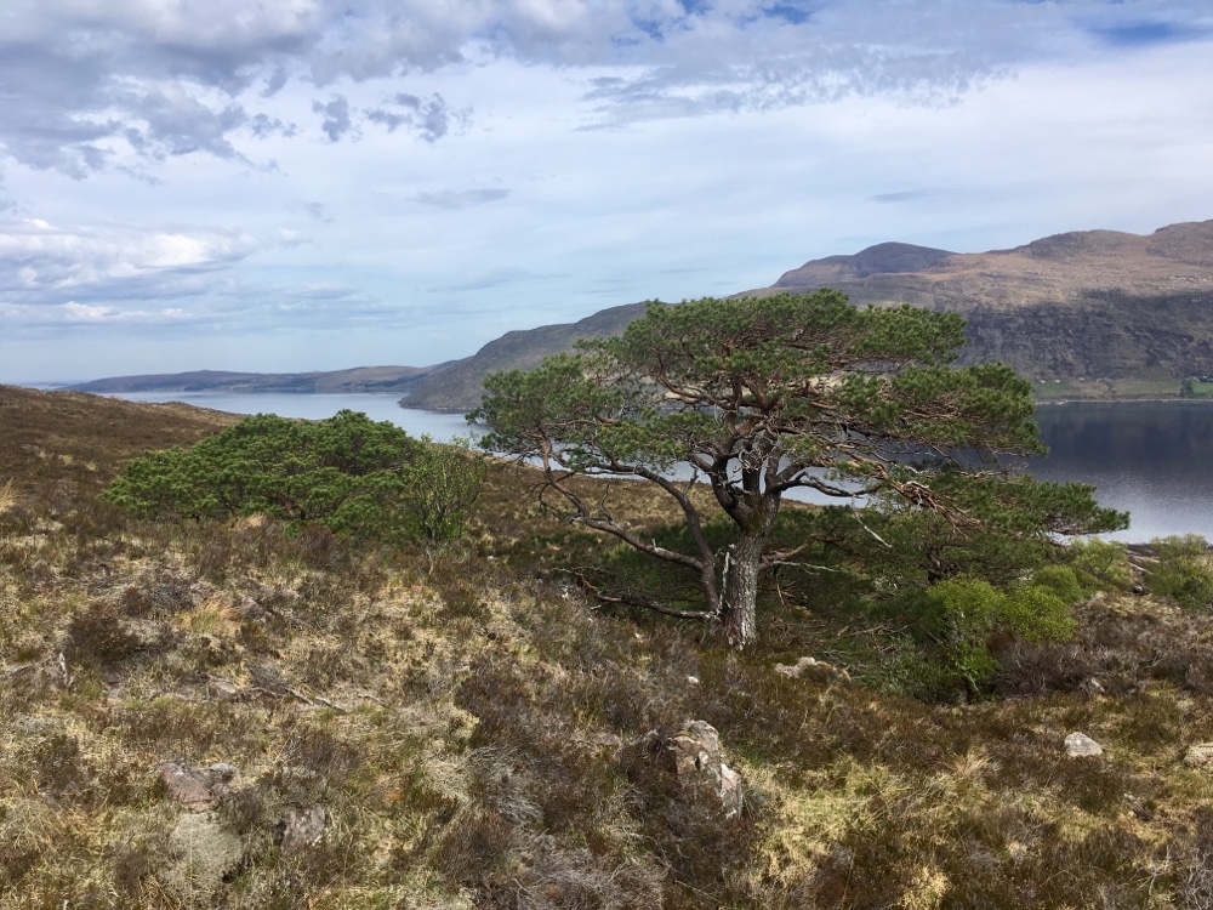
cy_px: 455
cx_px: 606
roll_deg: +2.4
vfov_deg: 48.2
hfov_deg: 61.7
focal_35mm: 29
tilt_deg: -7.7
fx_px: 1016
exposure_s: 1/1374
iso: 25
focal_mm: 4.15
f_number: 2.2
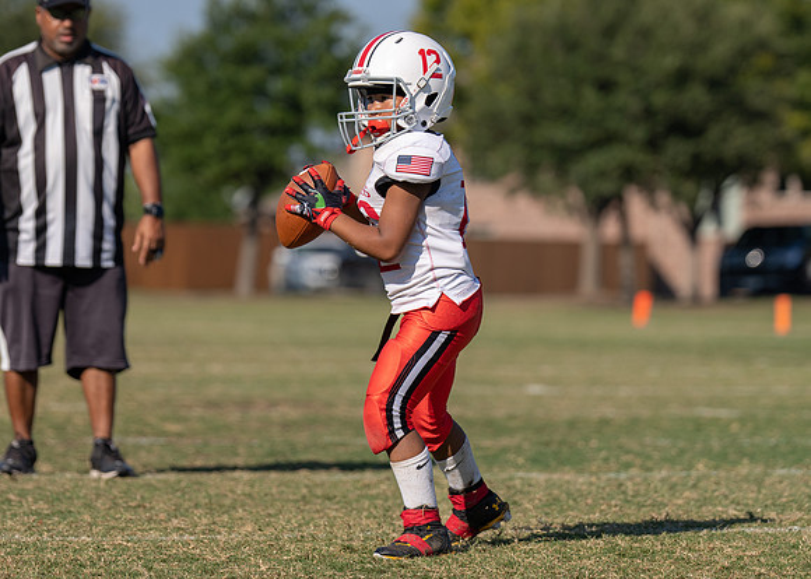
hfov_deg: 9.1
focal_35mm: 222
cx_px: 376
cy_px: 151
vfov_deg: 6.5
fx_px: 5119
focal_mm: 136
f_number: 2.8
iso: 100
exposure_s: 1/2500
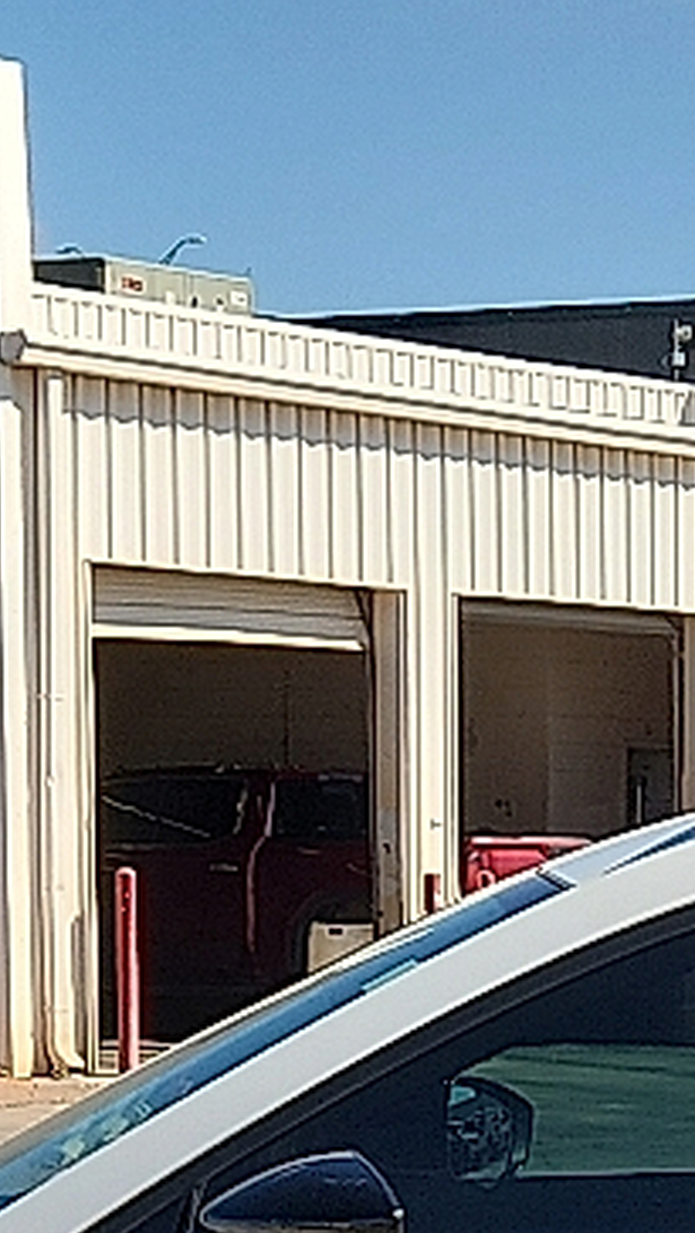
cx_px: 820
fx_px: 3600
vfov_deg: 17.6
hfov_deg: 10.8
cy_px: 1822
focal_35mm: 110
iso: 50
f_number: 1.8
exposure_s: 1/1667
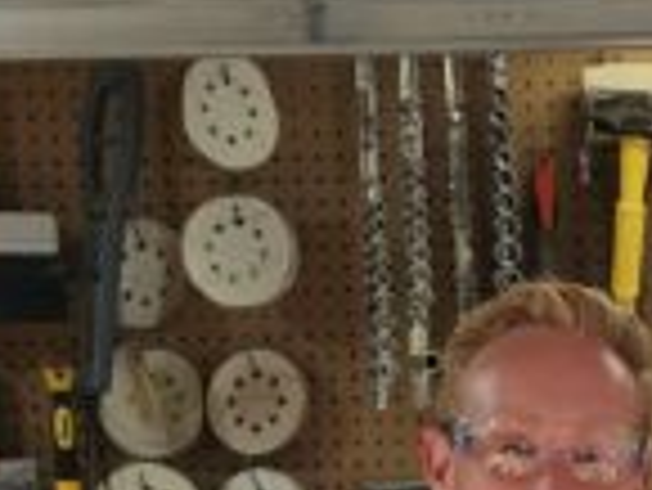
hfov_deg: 15.8
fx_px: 2300
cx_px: 670
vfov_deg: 11.0
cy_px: 984
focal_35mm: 122
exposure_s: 1/120
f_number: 1.7
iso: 20
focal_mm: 6.3
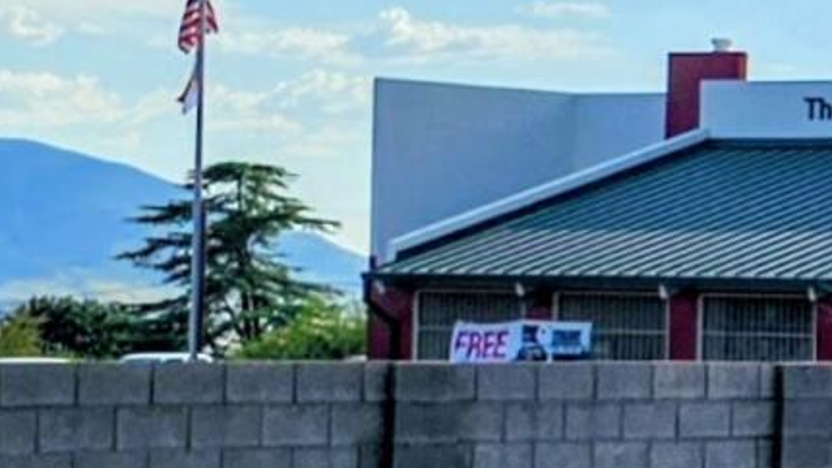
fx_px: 3861
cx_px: 2337
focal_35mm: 175
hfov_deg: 9.9
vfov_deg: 6.9
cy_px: 255
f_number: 1.7
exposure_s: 1/1135
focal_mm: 6.3
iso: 10
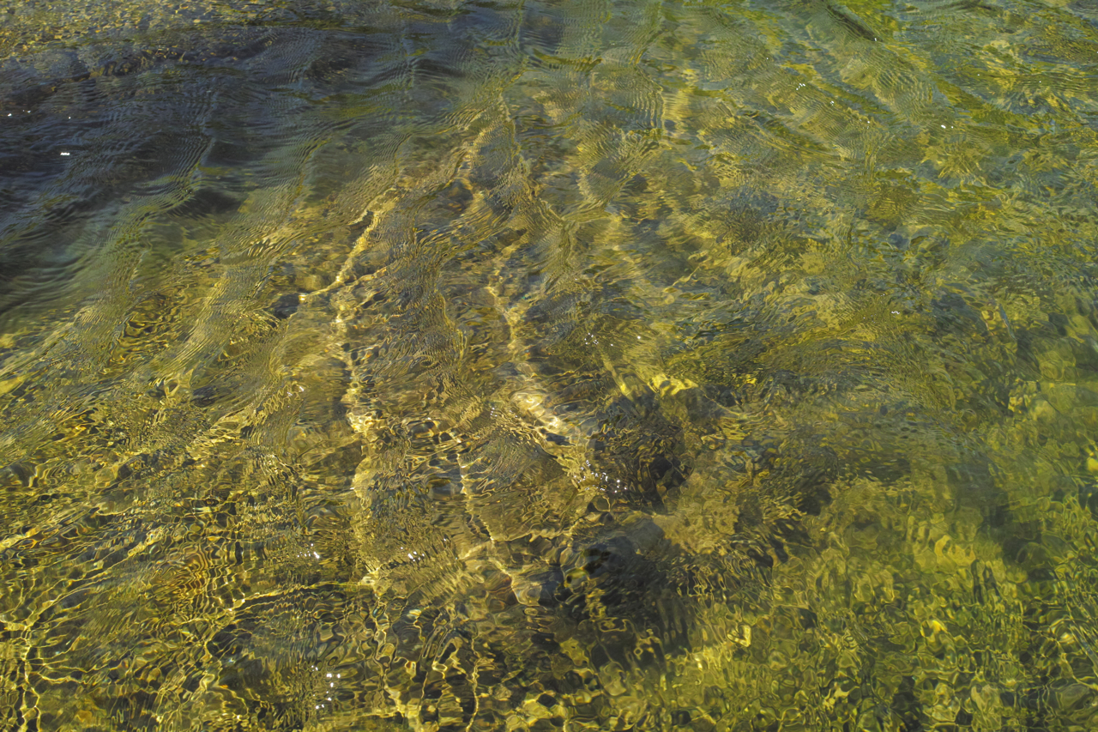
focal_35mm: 45
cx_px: 549
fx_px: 1372
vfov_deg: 29.9
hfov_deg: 43.6
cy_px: 366
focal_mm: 30
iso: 200
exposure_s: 1/250
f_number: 8
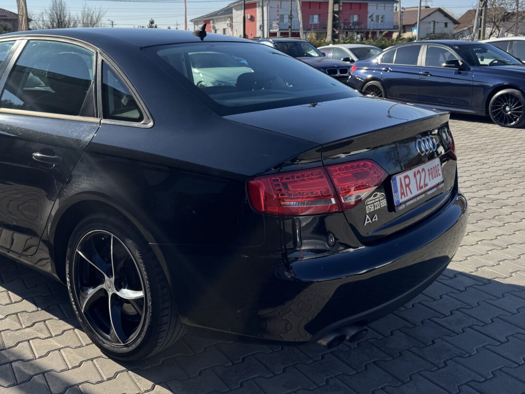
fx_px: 531
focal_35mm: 35
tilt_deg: -9.2
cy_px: 134
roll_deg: +1.0
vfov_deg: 40.2
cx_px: 197
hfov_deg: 52.1
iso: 80
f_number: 1.78
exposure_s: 1/3597
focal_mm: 6.76
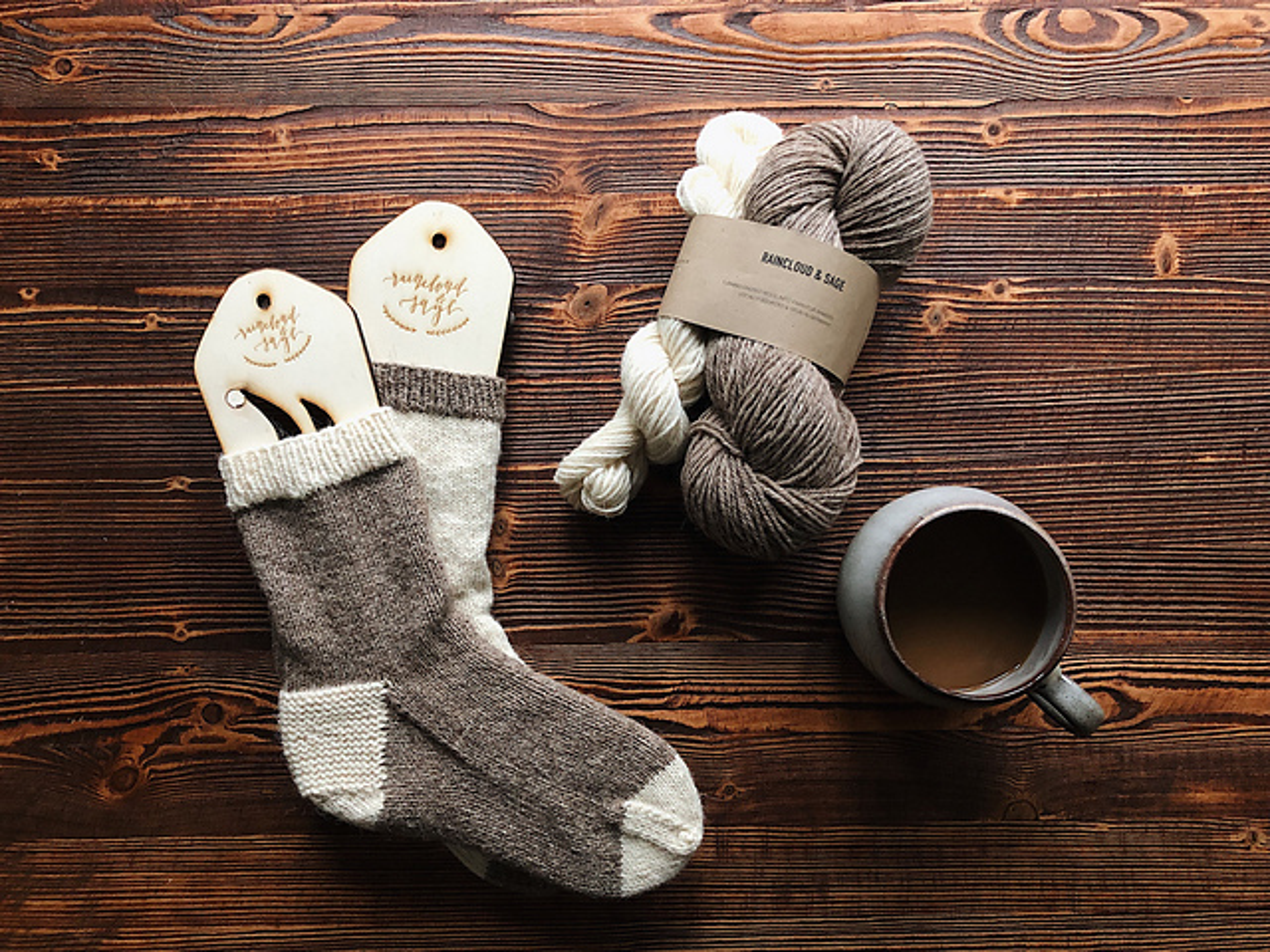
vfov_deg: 49.7
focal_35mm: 28
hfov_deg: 63.4
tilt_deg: -89.0
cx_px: 635
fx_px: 1027
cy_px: 476
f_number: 1.8
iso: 100
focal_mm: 3.99
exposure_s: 1/11
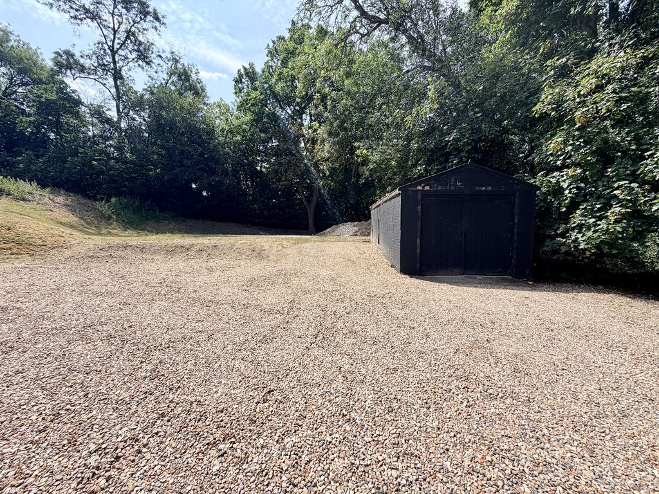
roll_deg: -1.0
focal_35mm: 14
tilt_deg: -3.8
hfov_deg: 102.1
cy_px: 247
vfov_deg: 85.7
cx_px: 330
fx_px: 267
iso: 25
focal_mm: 2.22
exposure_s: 1/770
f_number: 2.2
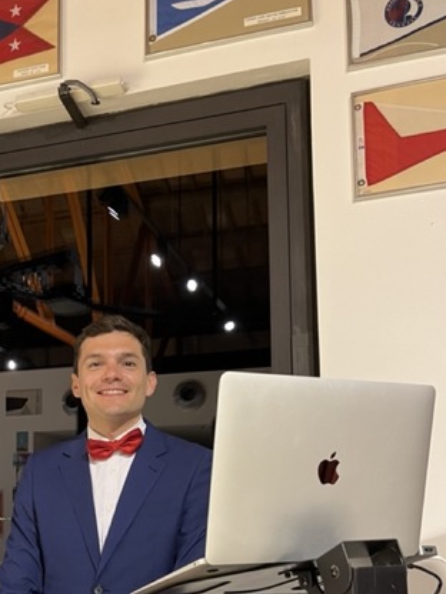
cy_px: 431
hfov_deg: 31.7
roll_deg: +1.8
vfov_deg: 41.1
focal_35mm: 45
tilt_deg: +6.0
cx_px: 123
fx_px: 773
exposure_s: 1/50
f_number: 1.6
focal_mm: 5.1
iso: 400
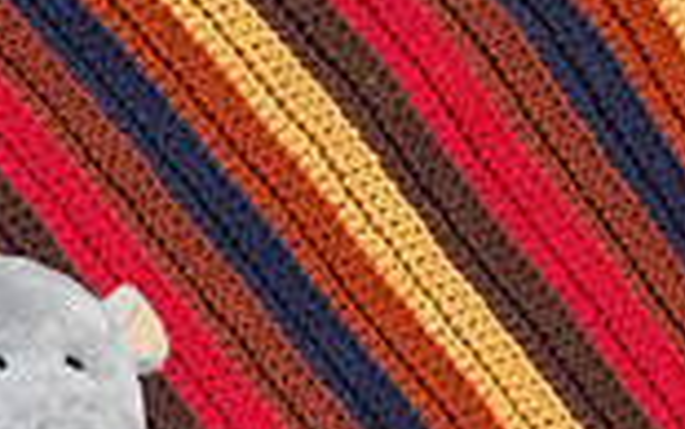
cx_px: 429
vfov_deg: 6.7
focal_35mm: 197
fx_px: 3679
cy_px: 378
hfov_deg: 10.6
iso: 100
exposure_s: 1/250
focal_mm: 40
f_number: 8
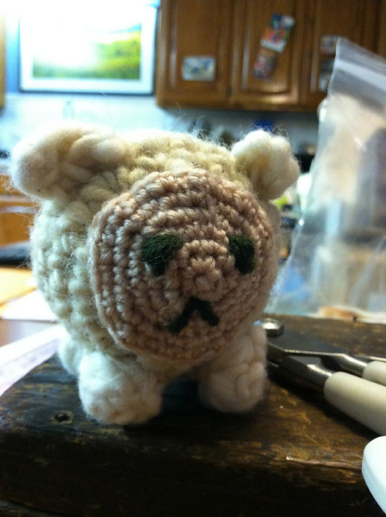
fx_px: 522
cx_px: 193
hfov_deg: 40.6
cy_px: 258
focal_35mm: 35
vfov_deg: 52.7
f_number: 2.8
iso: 400
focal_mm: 3.85
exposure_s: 1/15
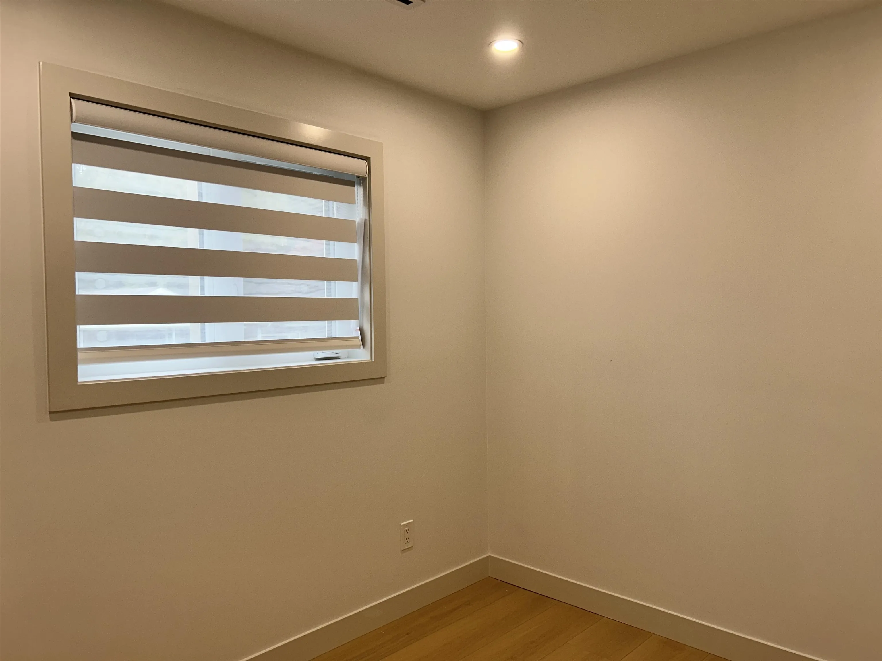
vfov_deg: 53.1
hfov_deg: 67.3
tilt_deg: -3.2
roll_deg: +0.5
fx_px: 662
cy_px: 330
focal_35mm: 26
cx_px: 441
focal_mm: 5.7
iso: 50
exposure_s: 1/120
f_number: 1.5
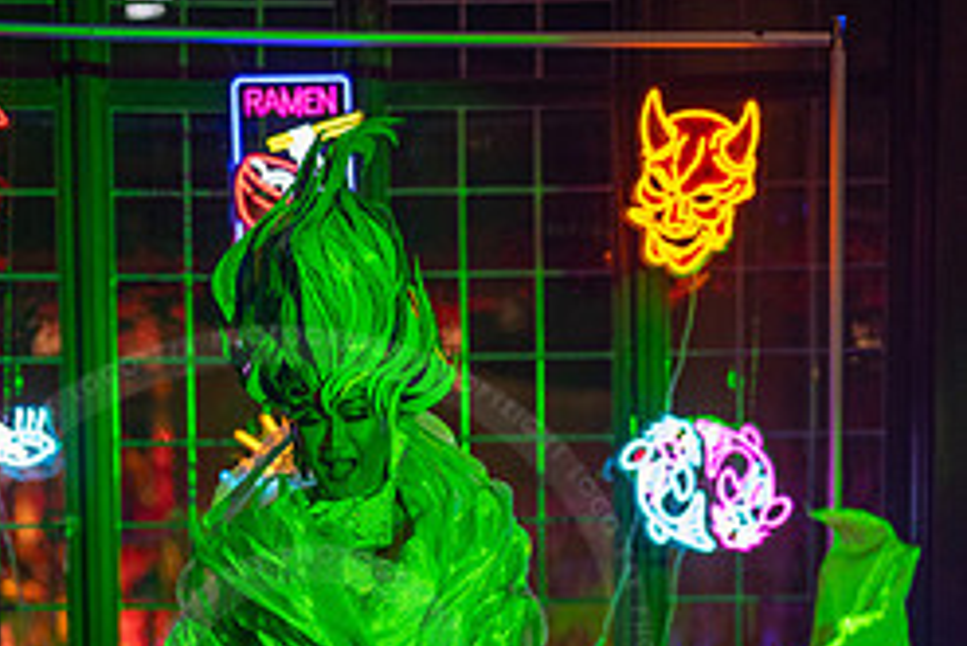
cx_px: 384
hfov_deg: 22.3
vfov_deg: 14.5
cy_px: 803
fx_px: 2446
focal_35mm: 91
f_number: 1.6
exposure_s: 1/400
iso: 800
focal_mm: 50
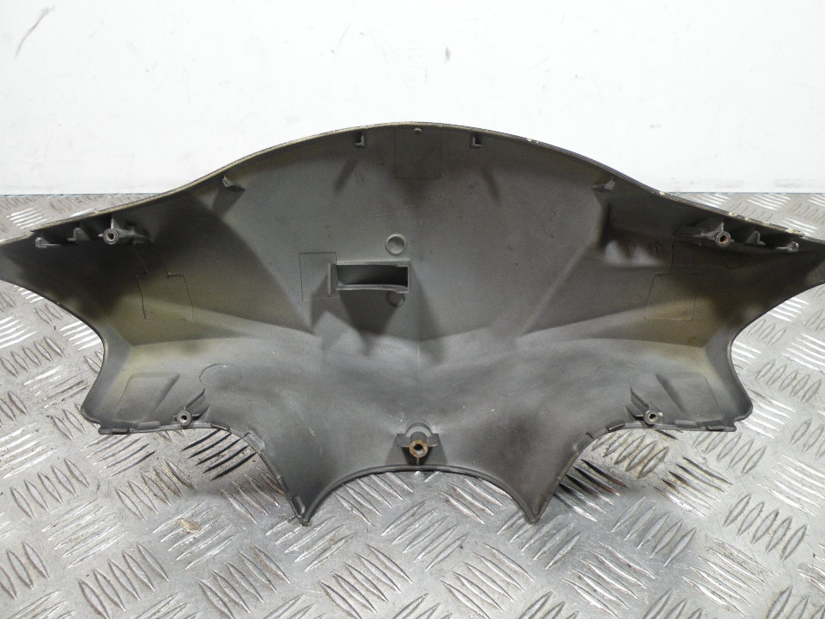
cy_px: 291
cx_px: 415
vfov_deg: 48.2
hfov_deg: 61.7
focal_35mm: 29
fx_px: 691
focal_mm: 4.7
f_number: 2.8
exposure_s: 1/81
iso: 127
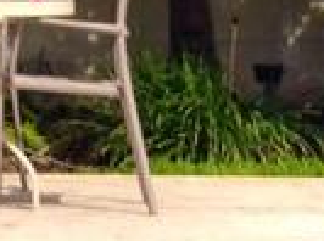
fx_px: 2380
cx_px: 400
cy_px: 655
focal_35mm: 255
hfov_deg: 7.7
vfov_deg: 5.5
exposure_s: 1/1043
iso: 50
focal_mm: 4.12
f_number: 2.4
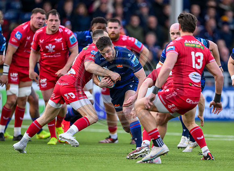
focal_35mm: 584
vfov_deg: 2.5
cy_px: 103
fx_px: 3907
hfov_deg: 3.4
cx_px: 155
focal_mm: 400
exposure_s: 1/1600
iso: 2500
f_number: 3.2
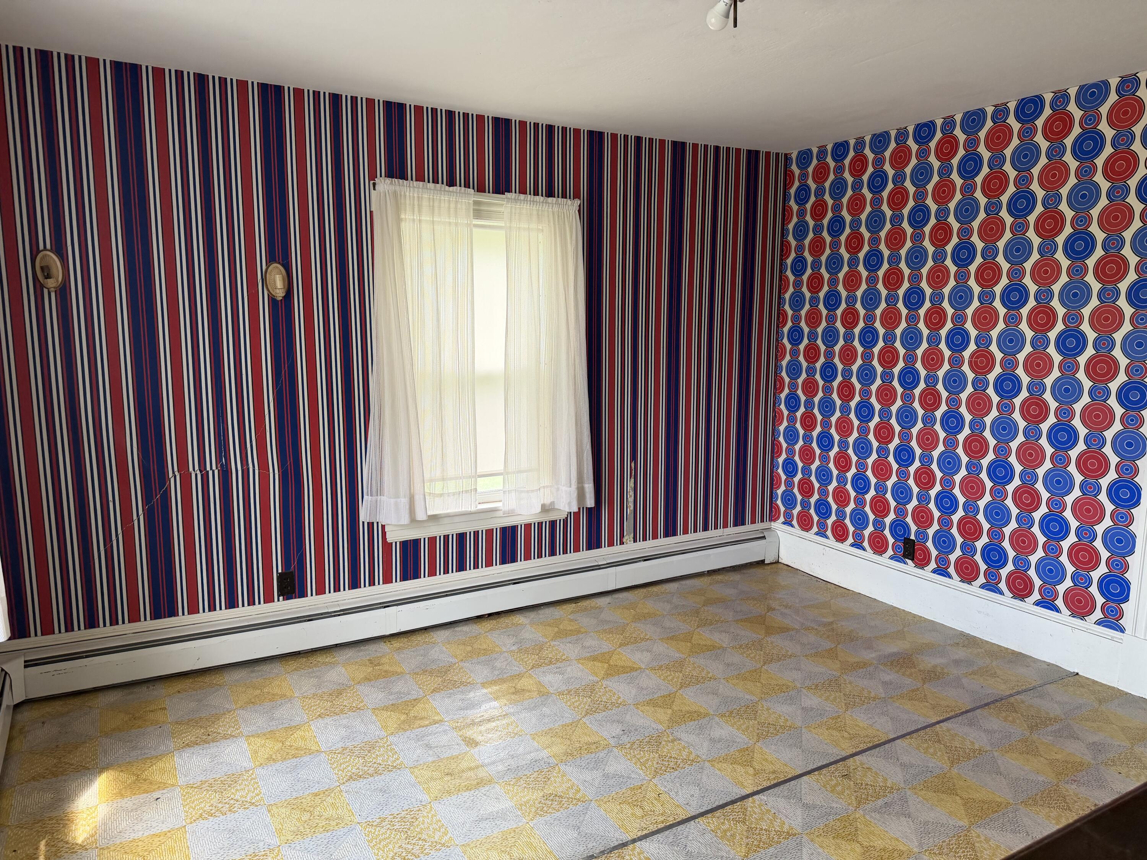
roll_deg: +1.3
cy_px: 430
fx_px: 795
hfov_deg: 71.6
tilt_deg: -8.1
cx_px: 574
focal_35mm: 24
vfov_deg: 56.8
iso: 160
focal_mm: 6.76
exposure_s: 1/151
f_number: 1.78
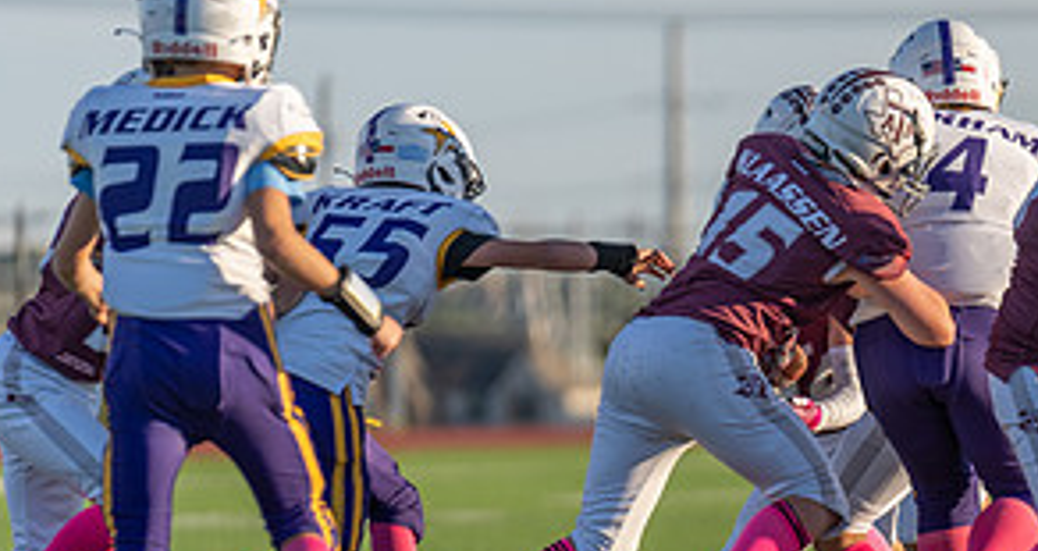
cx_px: 1003
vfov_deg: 2.7
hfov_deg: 5.1
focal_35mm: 427
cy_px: 438
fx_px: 11597
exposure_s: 1/1000
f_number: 2.8
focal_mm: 200
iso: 100
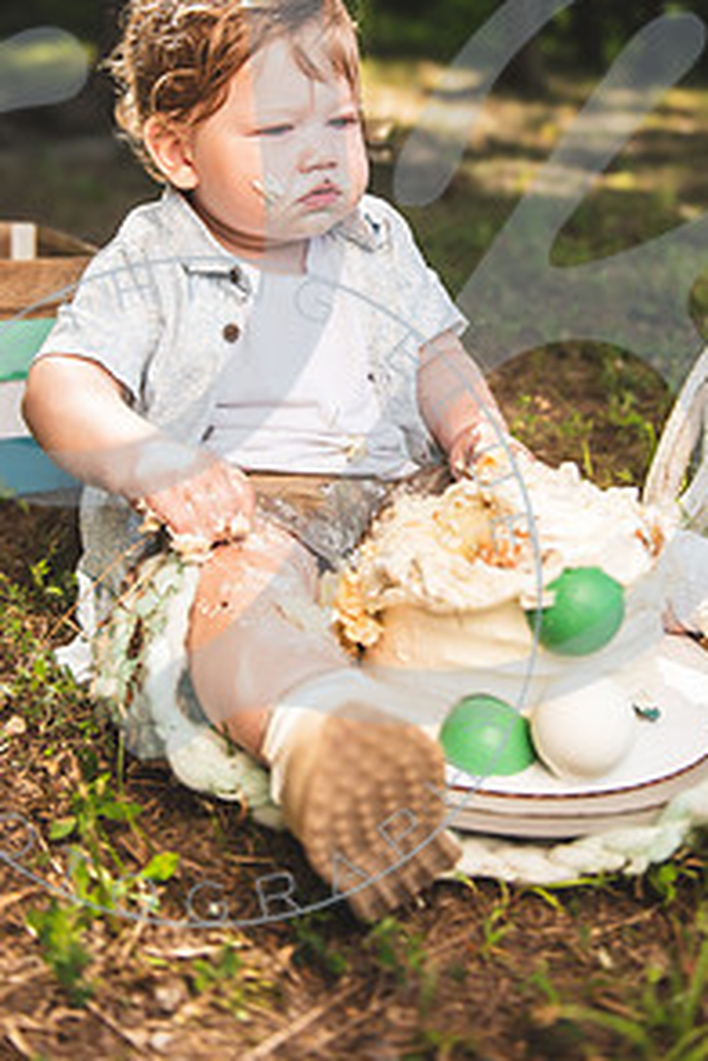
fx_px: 1445
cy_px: 318
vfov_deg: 39.6
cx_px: 368
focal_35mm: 49
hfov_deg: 27.5
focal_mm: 32
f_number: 2.8
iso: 100
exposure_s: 1/800
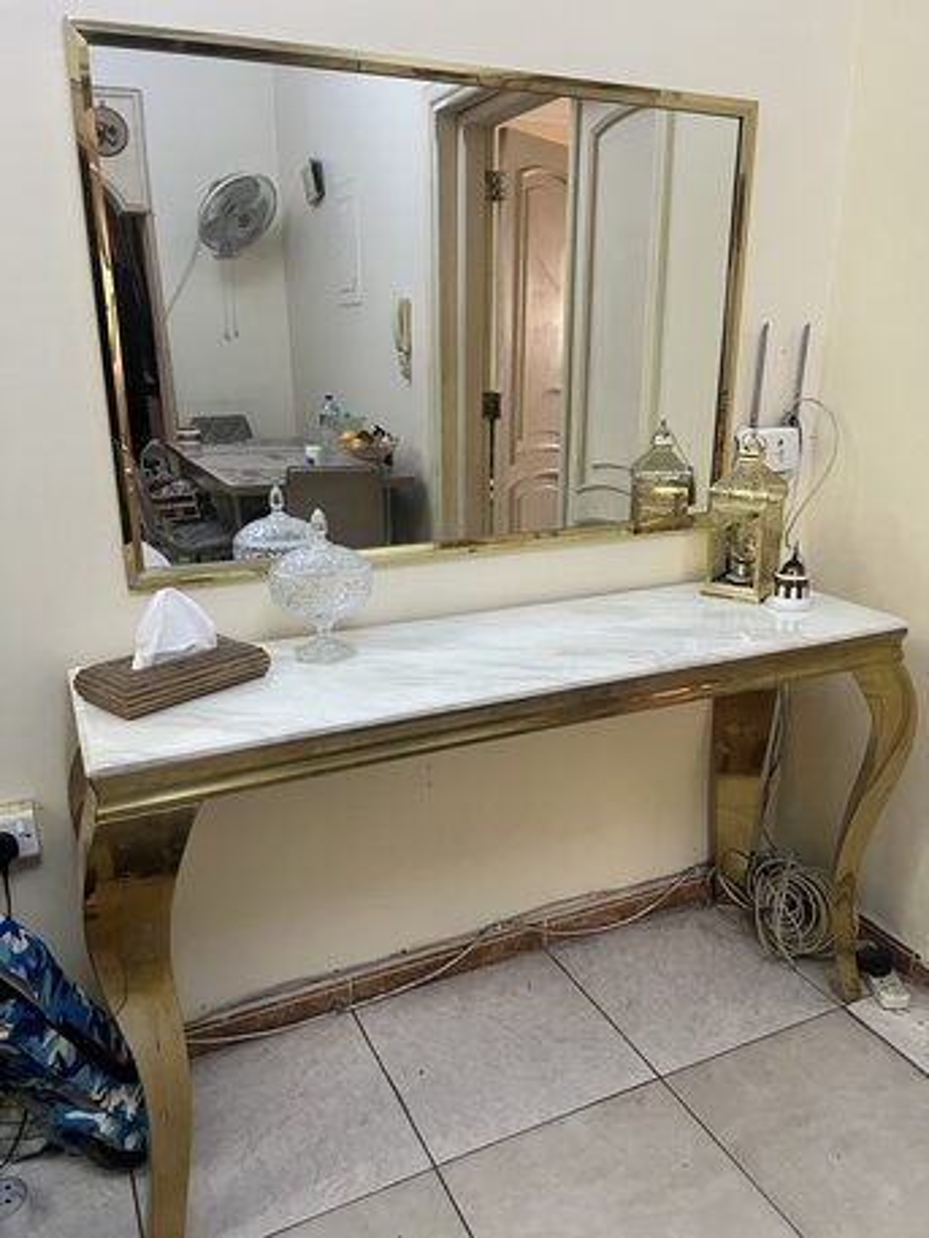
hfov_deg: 53.1
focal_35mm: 26
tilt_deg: -17.1
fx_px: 930
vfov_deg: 67.3
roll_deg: +0.0
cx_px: 464
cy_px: 619
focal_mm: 5.7
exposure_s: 1/60
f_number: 1.5
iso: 500
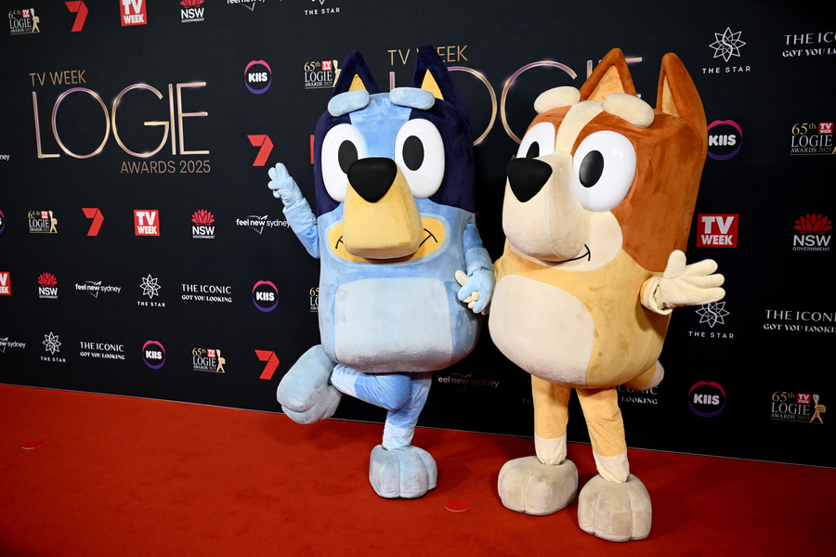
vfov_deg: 41.7
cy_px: 278
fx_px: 731
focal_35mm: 32
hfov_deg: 59.5
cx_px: 418
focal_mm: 31.5
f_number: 4.5
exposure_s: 1/200
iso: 1250
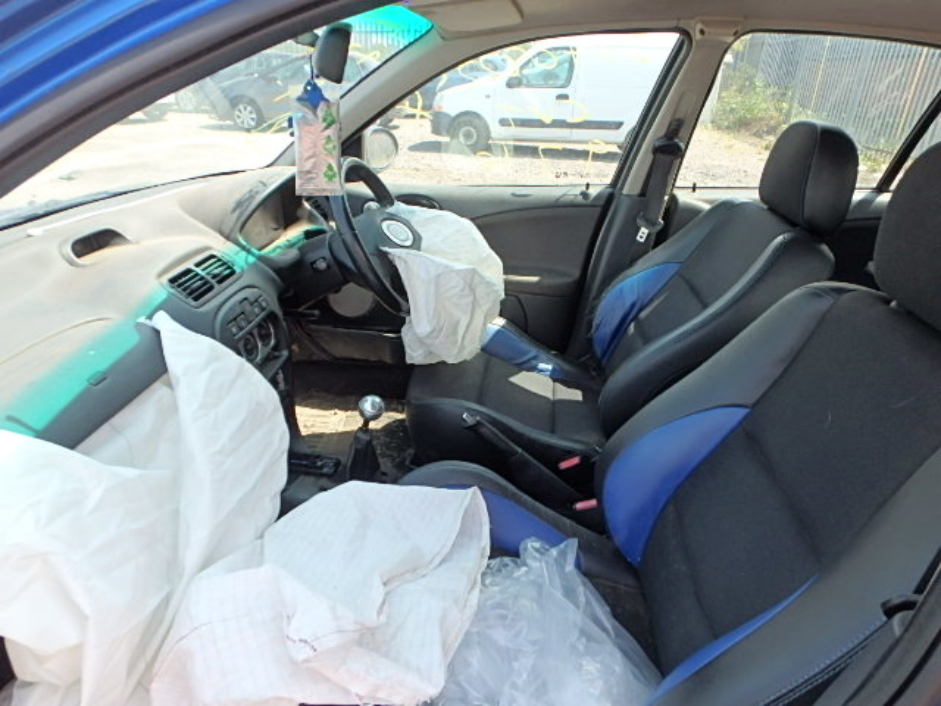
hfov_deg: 79.0
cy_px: 353
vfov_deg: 63.4
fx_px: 571
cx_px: 470
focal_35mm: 21
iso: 125
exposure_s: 1/200
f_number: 3.5
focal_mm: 3.7
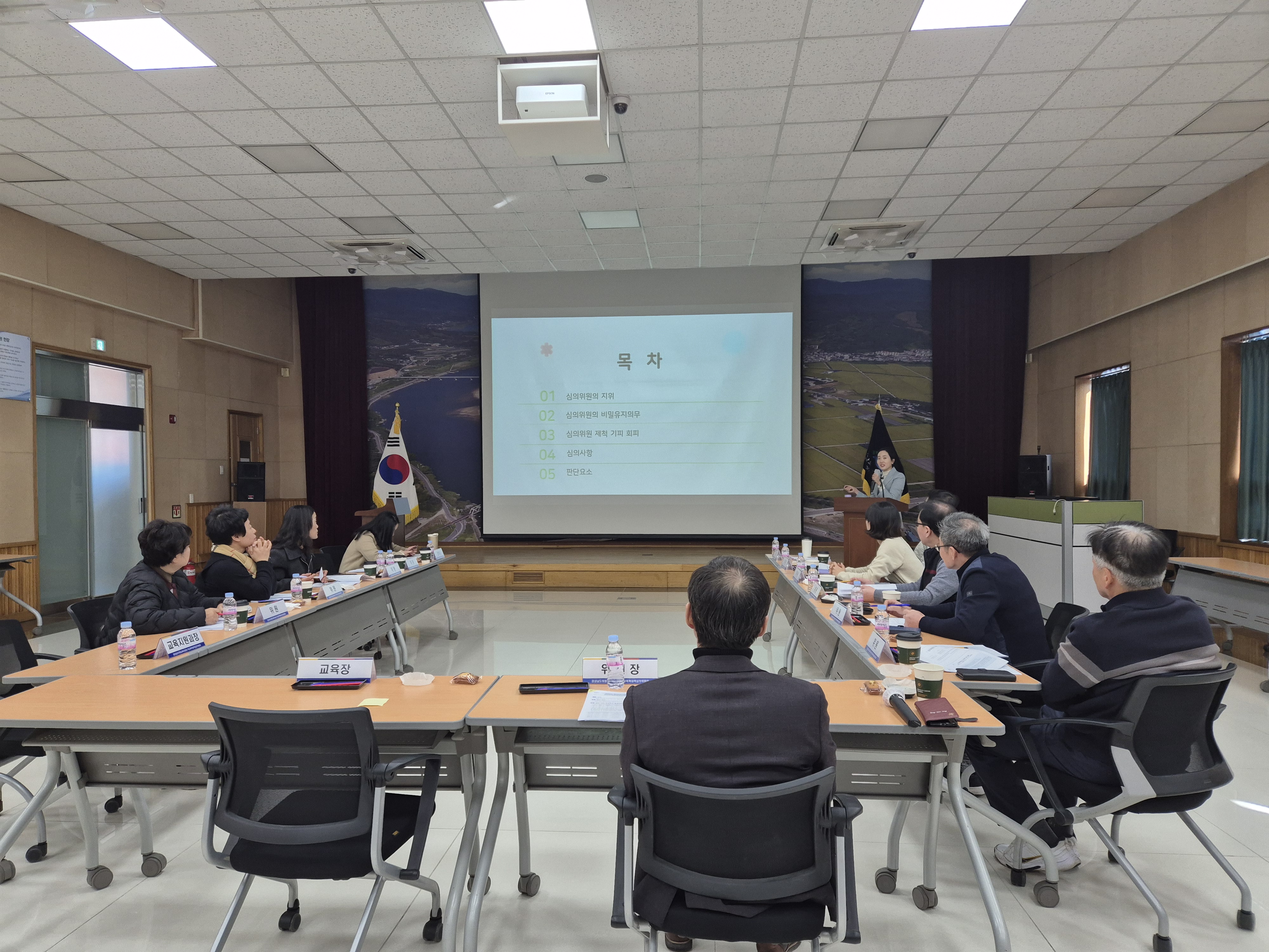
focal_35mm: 23
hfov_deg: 73.9
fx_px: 843
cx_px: 634
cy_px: 476
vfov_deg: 58.9
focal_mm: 5.4
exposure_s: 1/180
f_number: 1.8
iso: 160
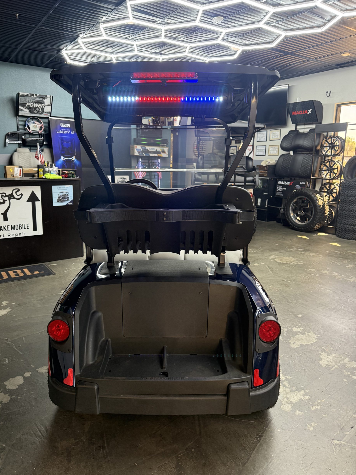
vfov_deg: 69.4
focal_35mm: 25
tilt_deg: -9.9
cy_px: 230
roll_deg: -1.0
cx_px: 171
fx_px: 343
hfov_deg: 54.9
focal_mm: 6.76
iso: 250
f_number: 1.78
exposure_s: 1/60
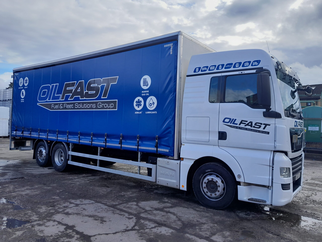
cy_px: 121
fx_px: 242
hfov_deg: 67.3
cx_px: 161
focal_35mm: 26
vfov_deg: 53.1
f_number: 1.8
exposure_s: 1/739
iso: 40
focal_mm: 4
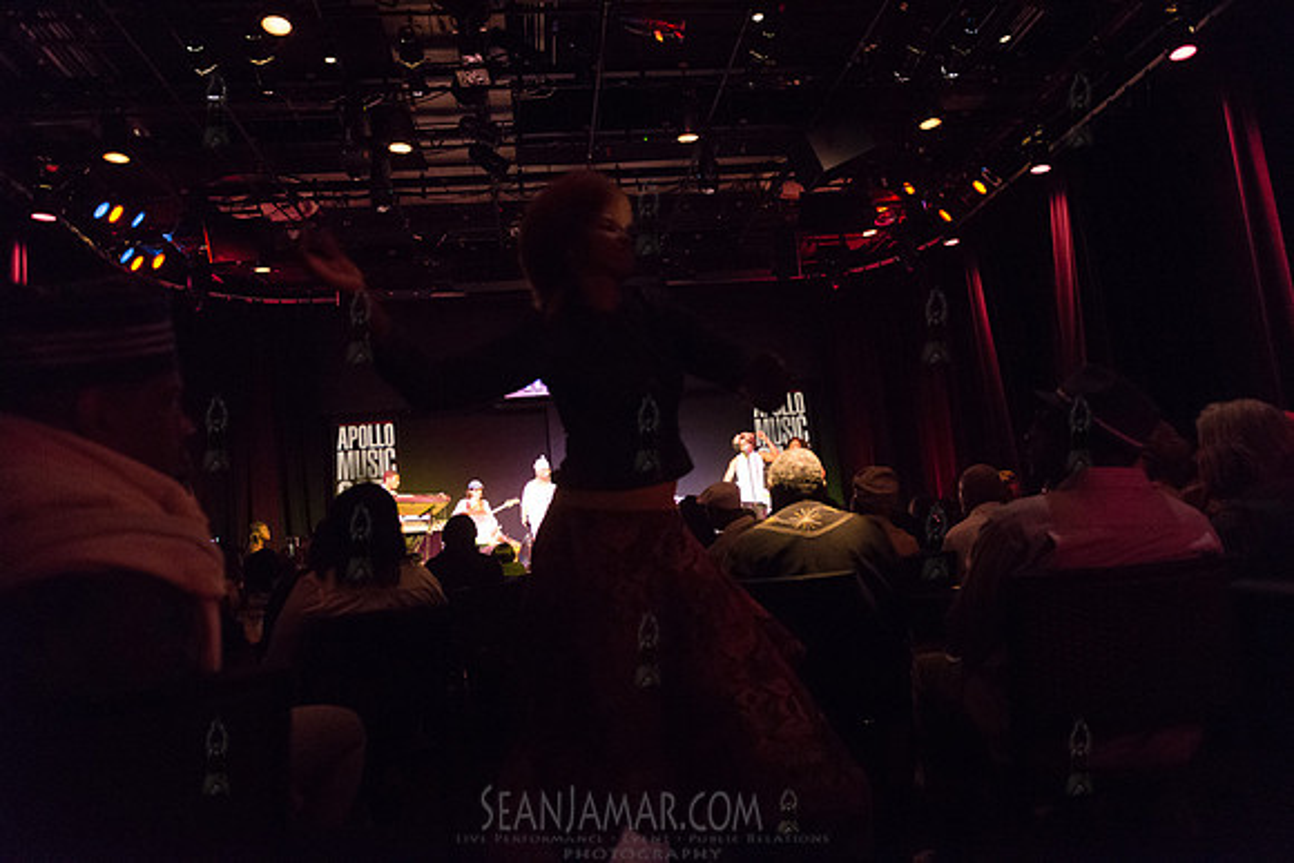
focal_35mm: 24
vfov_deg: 53.2
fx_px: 863
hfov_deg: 73.7
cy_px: 432
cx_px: 647
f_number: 2.8
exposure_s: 1/80
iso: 6400
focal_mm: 24
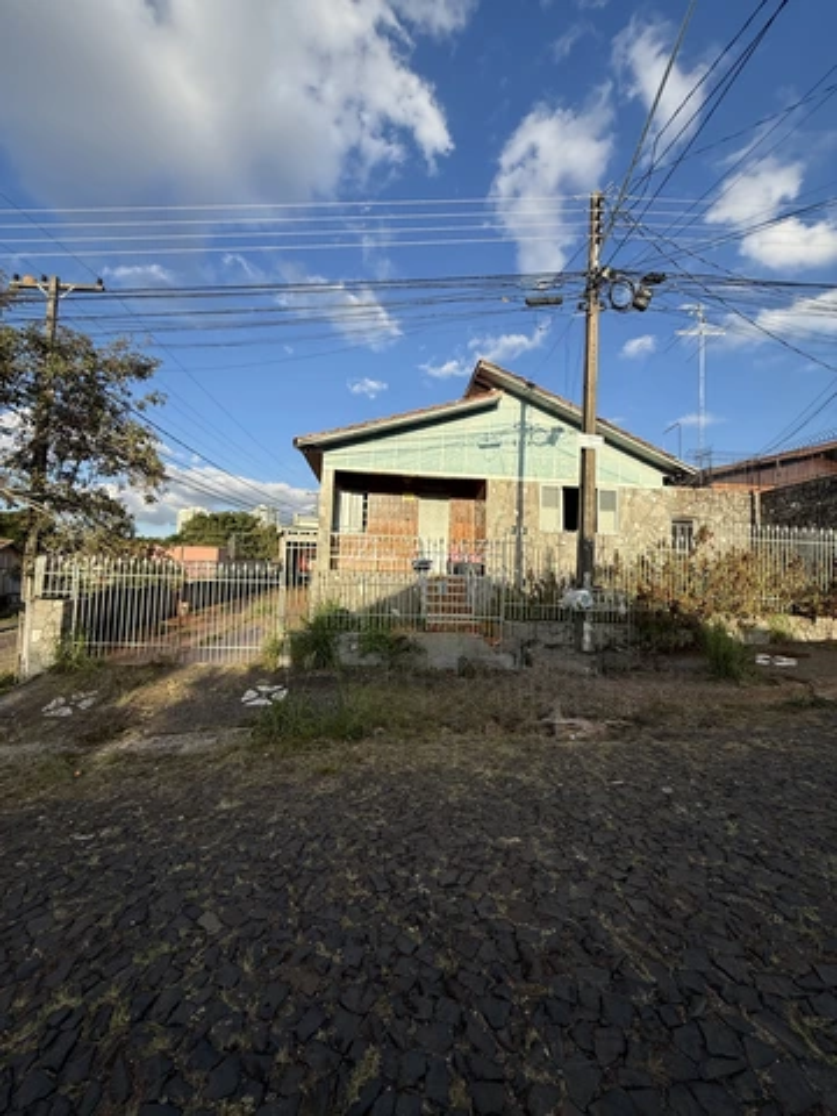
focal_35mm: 14
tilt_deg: +5.0
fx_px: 451
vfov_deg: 102.1
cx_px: 418
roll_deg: -2.3
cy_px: 558
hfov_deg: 85.7
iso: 50
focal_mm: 2.22
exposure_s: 1/1399
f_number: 2.2
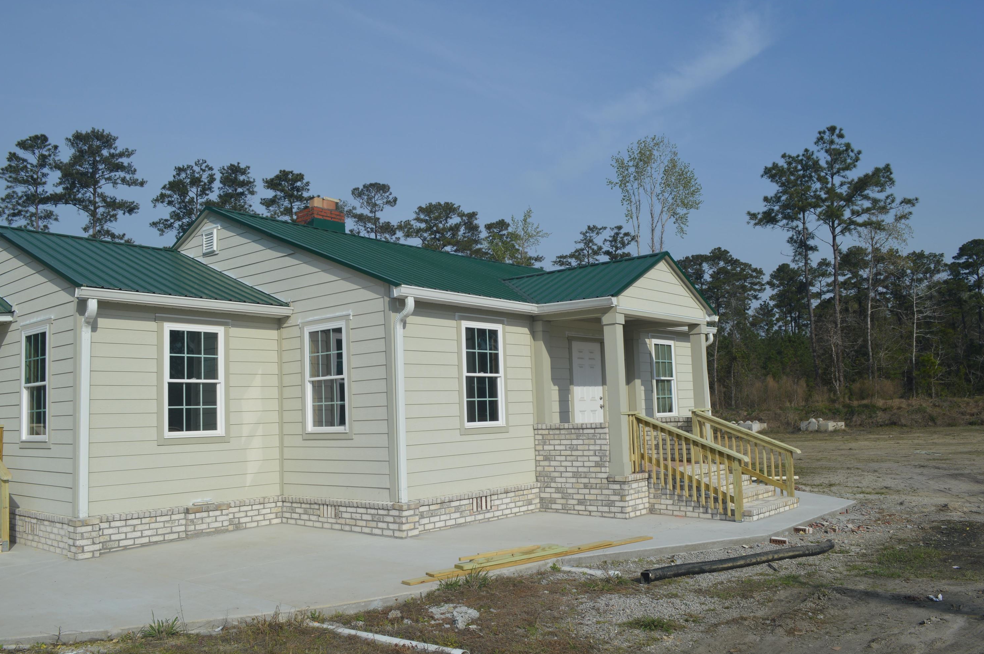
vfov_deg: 46.3
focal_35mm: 28
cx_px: 477
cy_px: 337
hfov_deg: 65.5
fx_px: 765
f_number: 9
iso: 100
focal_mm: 18
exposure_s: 1/320
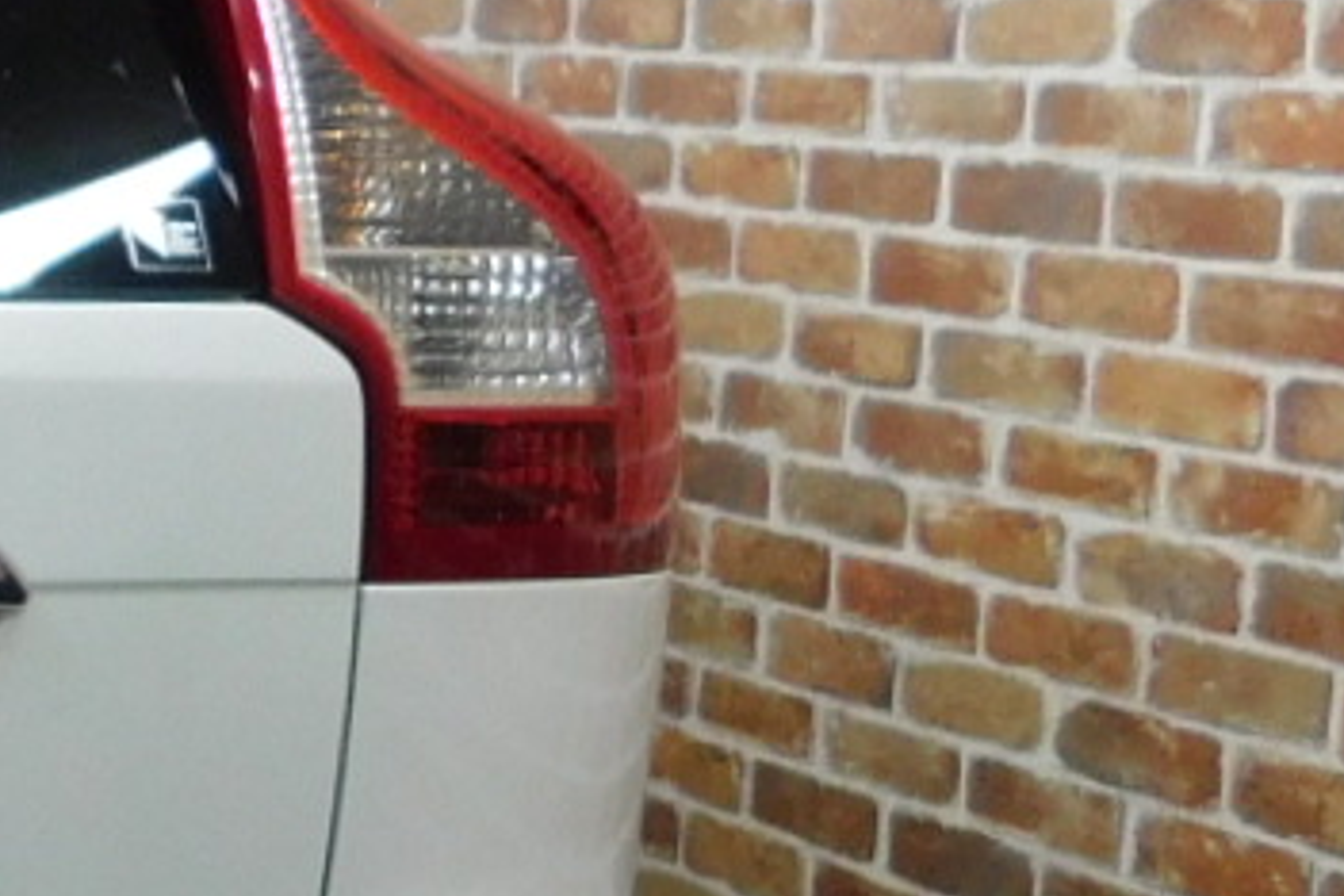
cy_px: 835
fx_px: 4069
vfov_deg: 12.5
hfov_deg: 15.7
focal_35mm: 109
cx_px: -1168
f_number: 3
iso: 200
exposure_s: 1/30
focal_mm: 4
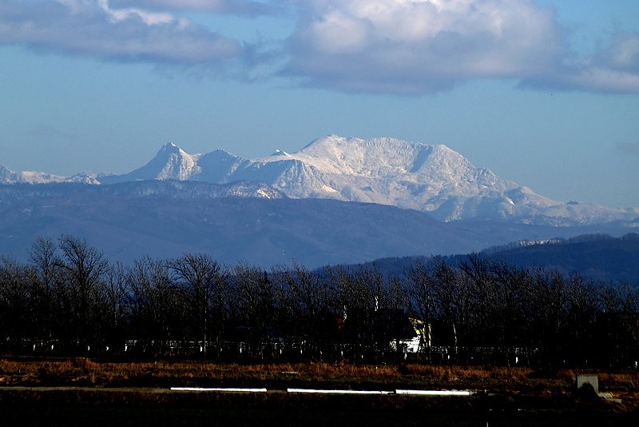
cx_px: 320
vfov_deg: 3.1
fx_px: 7990
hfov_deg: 4.6
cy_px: 214
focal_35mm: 450
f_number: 9
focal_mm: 300
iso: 200
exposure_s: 1/500
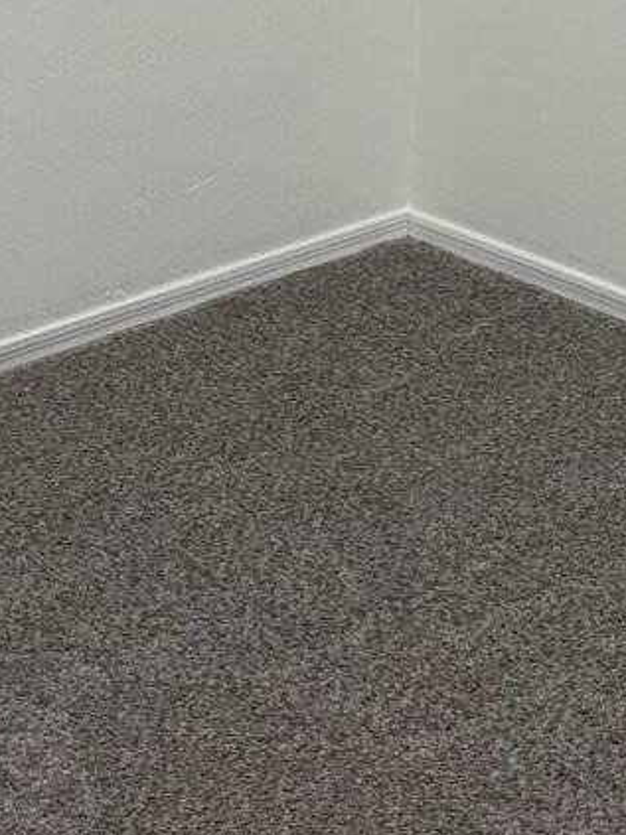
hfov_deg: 12.0
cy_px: -160
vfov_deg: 15.5
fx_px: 2967
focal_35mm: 123
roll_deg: -2.8
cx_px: 261
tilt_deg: -13.3
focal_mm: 5.96
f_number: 1.6
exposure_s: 1/120
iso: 125
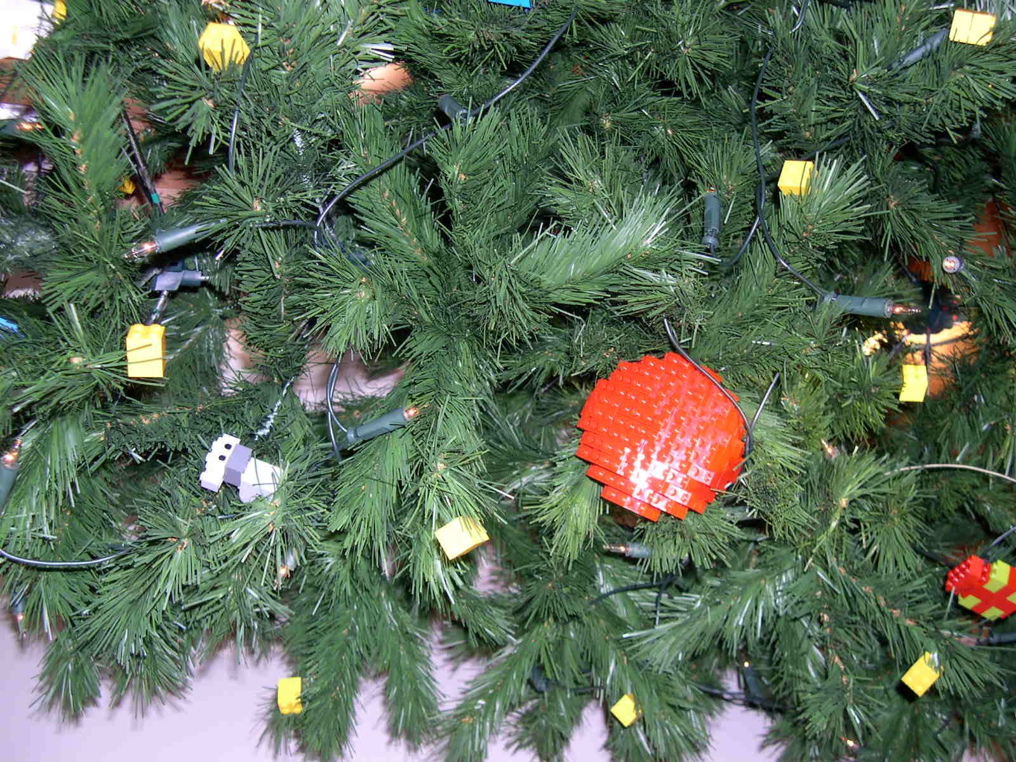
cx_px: 508
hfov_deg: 49.0
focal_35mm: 38
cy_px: 381
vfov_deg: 37.7
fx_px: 1115
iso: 100
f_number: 2.8
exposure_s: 1/60
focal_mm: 8
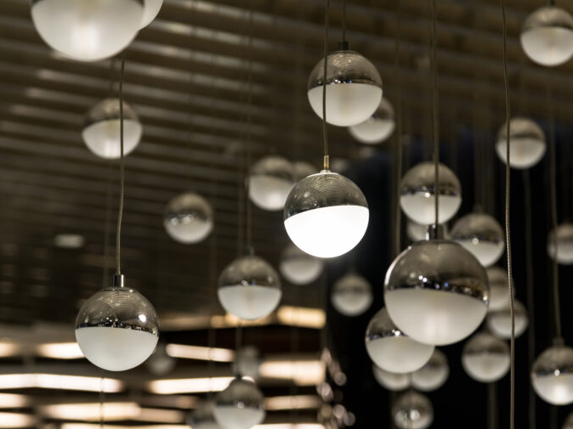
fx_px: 1903
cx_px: 319
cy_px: 213
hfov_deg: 17.1
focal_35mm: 115
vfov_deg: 12.9
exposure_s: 1/100
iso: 400
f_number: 4
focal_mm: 70
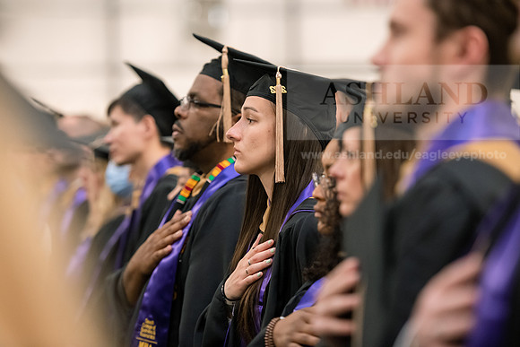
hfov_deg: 13.7
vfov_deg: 9.2
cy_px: 174
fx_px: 2167
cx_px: 260
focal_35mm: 150
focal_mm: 150
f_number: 3.2
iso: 3200
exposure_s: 1/200
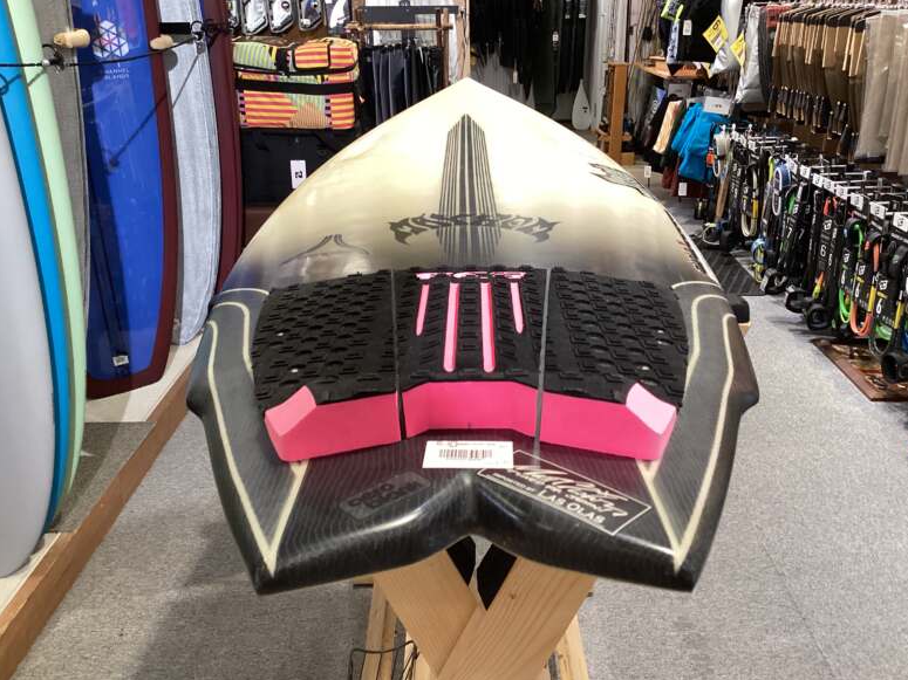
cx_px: 466
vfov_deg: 44.1
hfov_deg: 56.8
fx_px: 839
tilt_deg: -22.7
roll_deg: -0.1
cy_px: 342
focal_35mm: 32
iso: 200
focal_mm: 3.3
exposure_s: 1/60
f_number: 2.4
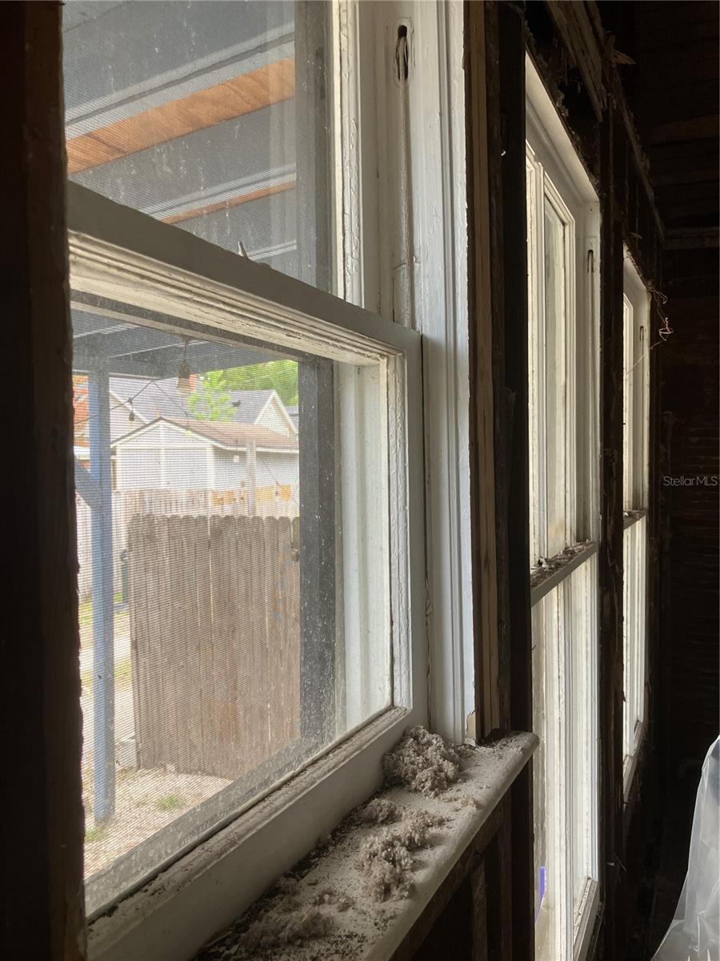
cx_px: 360
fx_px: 777
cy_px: 480
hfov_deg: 49.7
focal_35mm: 28
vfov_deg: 63.4
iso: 64
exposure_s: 1/121
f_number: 1.8
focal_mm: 3.99
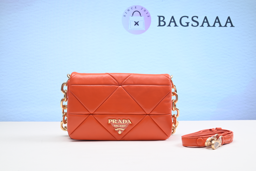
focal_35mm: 38
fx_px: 270
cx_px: 128
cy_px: 86
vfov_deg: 35.1
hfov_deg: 50.7
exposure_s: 1/2
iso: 100
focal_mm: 38
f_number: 16
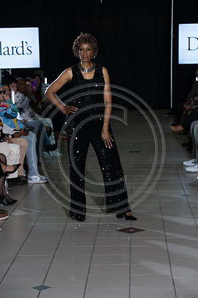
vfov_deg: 20.4
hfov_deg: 13.7
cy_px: 149
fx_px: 825
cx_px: 99
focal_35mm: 100
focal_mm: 100
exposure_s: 1/160
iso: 1250
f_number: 5.6
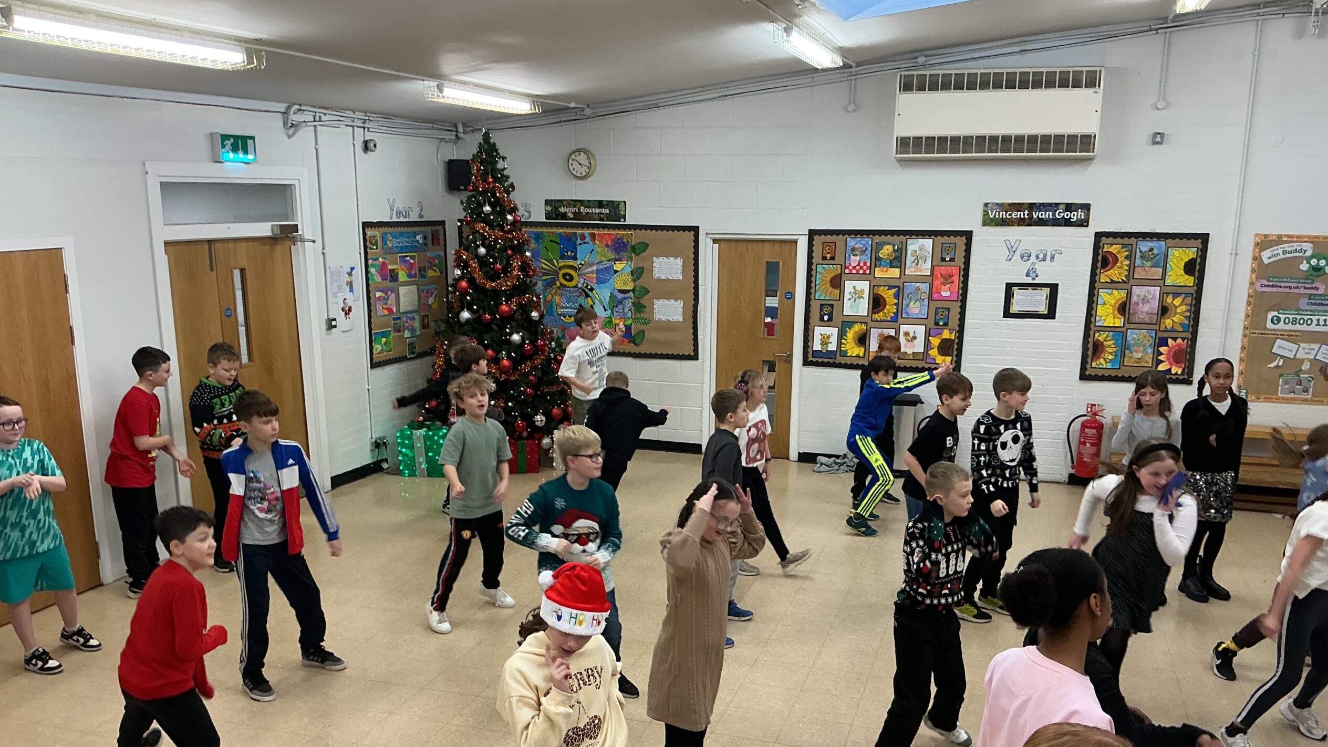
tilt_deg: -13.0
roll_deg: -0.3
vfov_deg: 36.3
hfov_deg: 61.0
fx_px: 1127
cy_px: 492
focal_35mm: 32
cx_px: 668
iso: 50
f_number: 1.8
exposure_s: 1/50
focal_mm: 3
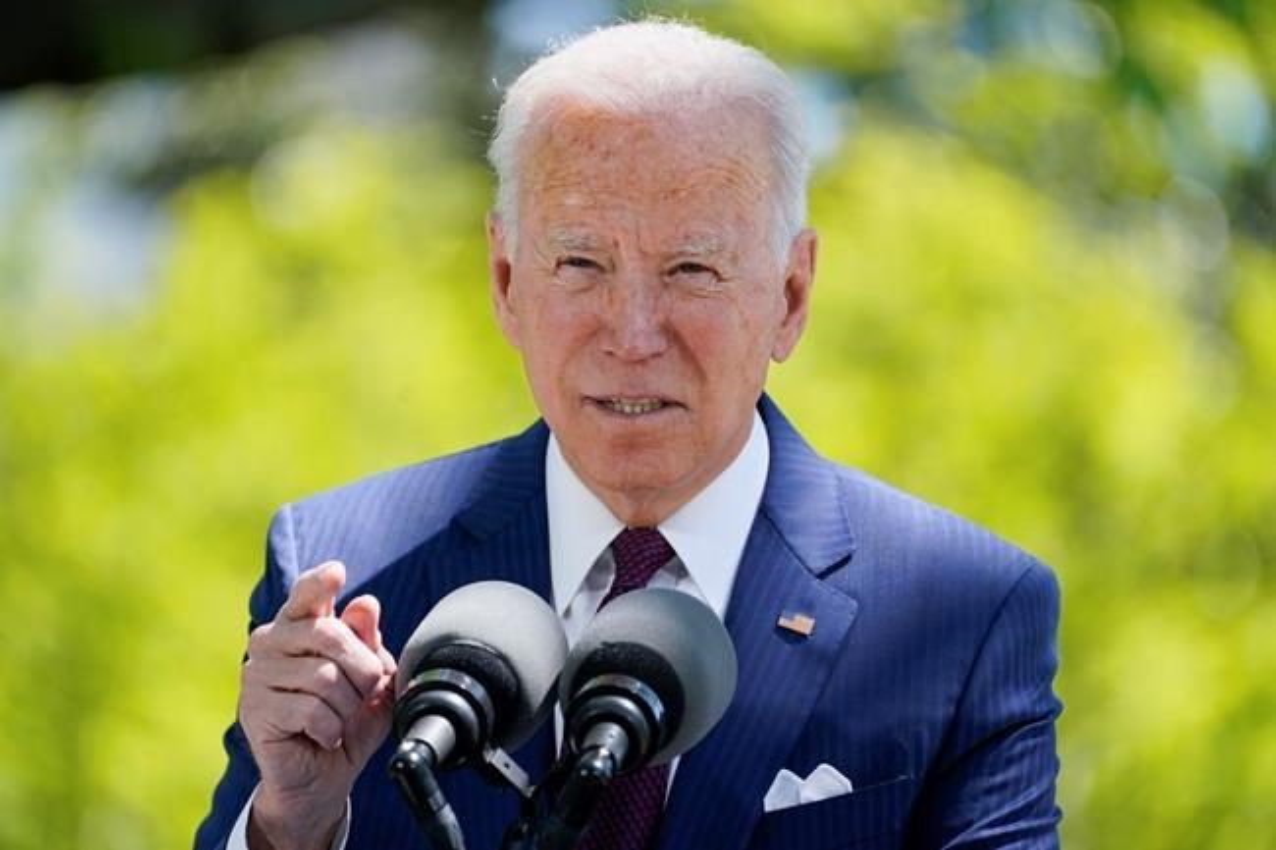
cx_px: 638
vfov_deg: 3.4
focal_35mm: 400
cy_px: 425
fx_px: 14173
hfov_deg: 5.2
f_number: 5.6
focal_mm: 400
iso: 320
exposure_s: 1/640
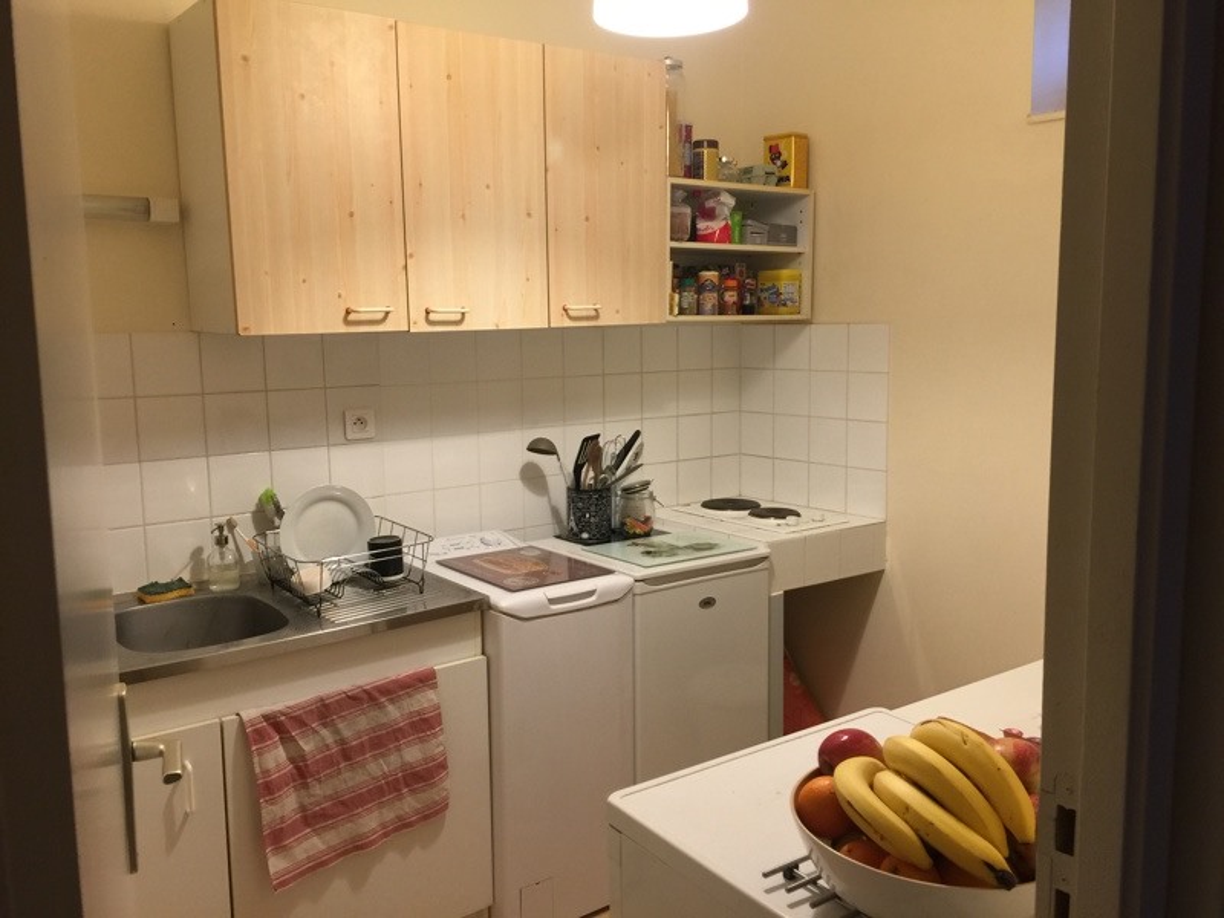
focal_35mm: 29
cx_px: 612
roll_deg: +0.0
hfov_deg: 61.7
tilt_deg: -7.1
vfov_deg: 48.2
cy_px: 459
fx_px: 1025
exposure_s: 1/17
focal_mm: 4.15
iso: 64
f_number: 2.2
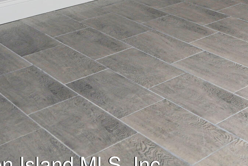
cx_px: 436
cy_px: -170
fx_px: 489
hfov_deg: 20.7
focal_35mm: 71
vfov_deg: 15.3
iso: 100
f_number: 6.3
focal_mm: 16
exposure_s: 1/80
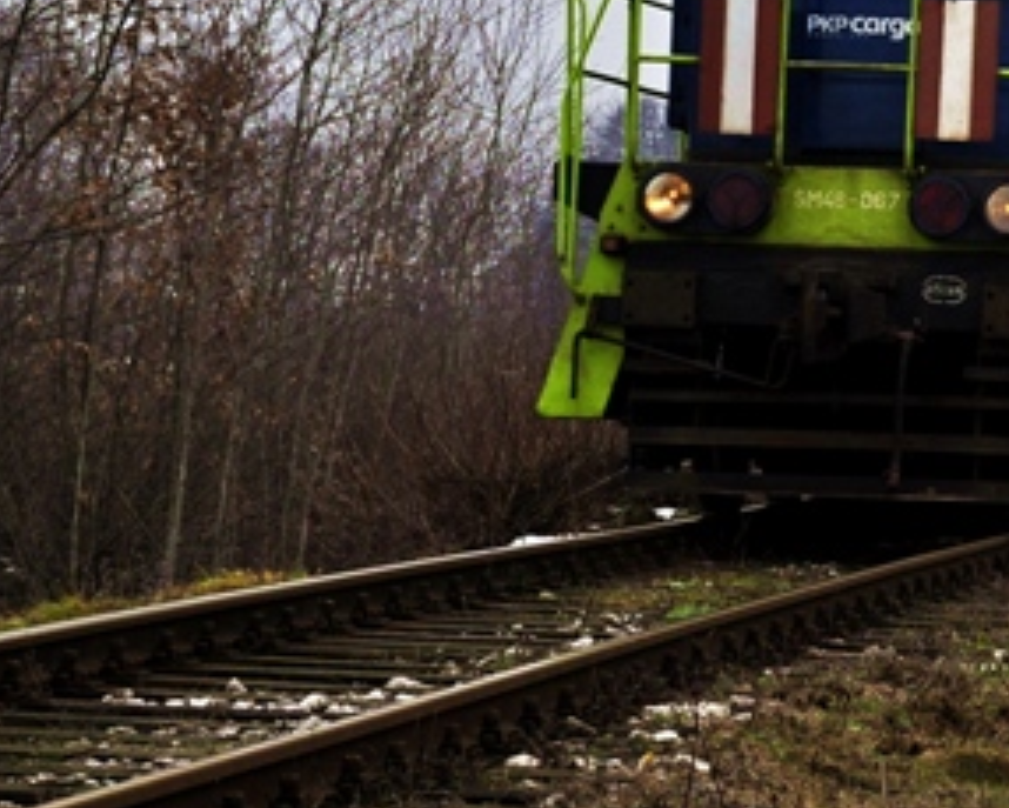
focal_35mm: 186
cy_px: 74
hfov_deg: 10.2
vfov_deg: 8.3
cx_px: 1337
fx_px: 5556
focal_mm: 42
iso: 200
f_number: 6.3
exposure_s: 1/250
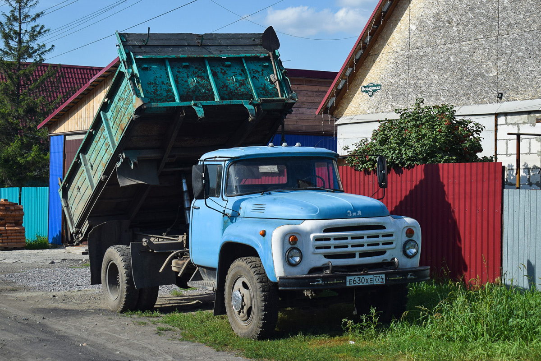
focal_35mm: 68
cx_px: 270
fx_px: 1014
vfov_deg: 20.2
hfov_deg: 29.9
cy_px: 180
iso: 200
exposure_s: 1/1000
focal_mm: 45
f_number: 6.3
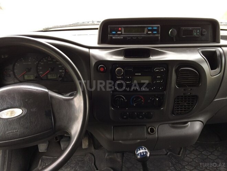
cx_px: 114
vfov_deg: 48.2
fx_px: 190
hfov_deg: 61.7
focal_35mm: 29
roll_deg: -2.5
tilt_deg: -33.4
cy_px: 86
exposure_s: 1/50
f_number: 2.2
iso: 40
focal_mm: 4.15
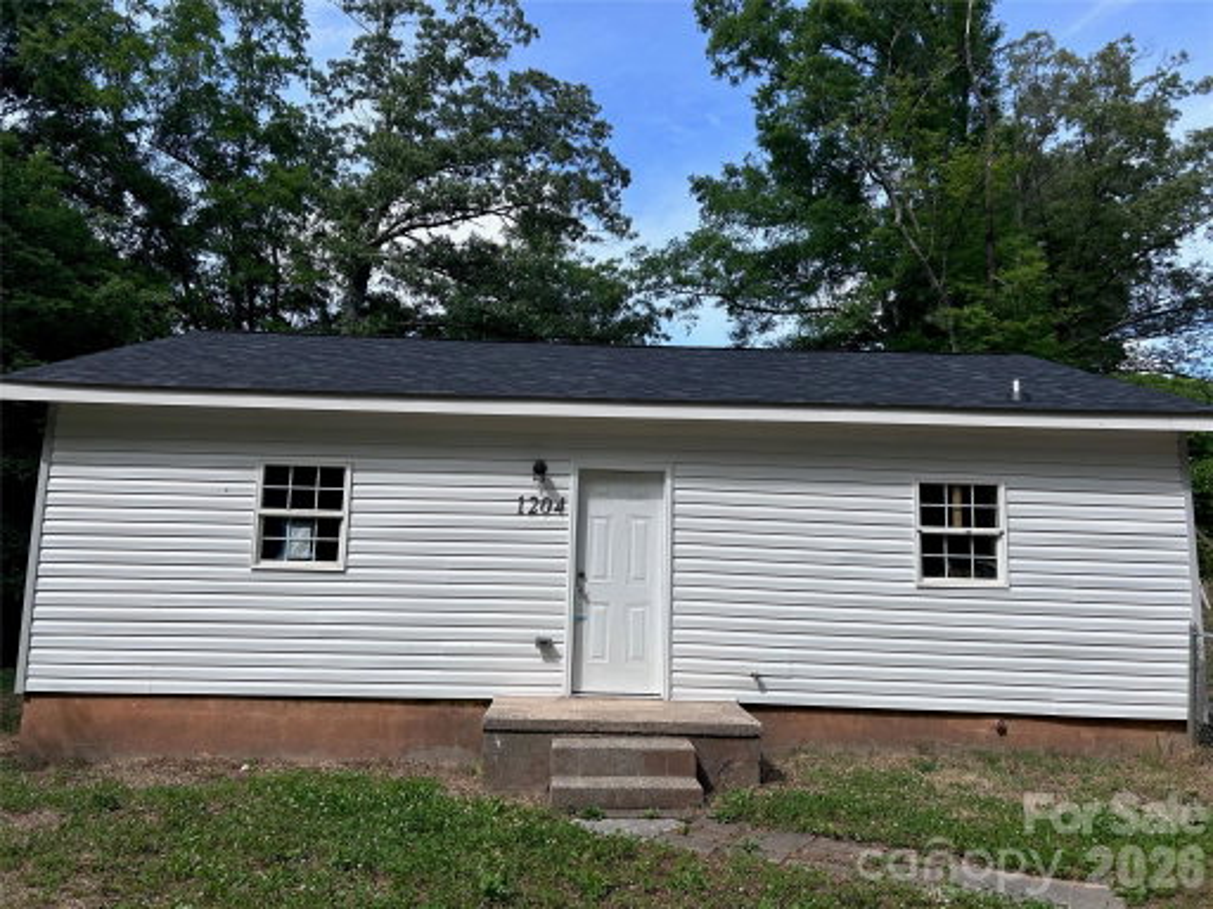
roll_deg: -0.5
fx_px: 911
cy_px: 454
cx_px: 606
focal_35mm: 26
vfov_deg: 53.1
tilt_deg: +7.7
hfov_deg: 67.3
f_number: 1.5
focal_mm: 5.7
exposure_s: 1/2762
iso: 50
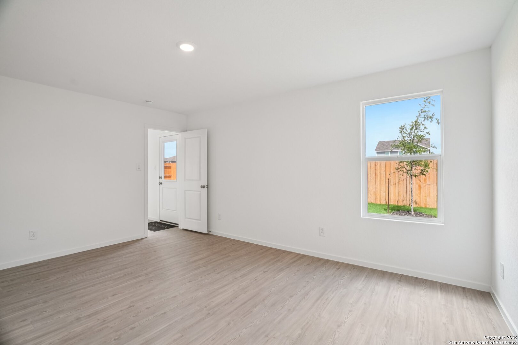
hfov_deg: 96.7
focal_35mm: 16
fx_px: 230
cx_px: 259
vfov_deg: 73.7
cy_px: 172
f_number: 8
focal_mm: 16
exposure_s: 1/30
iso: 400
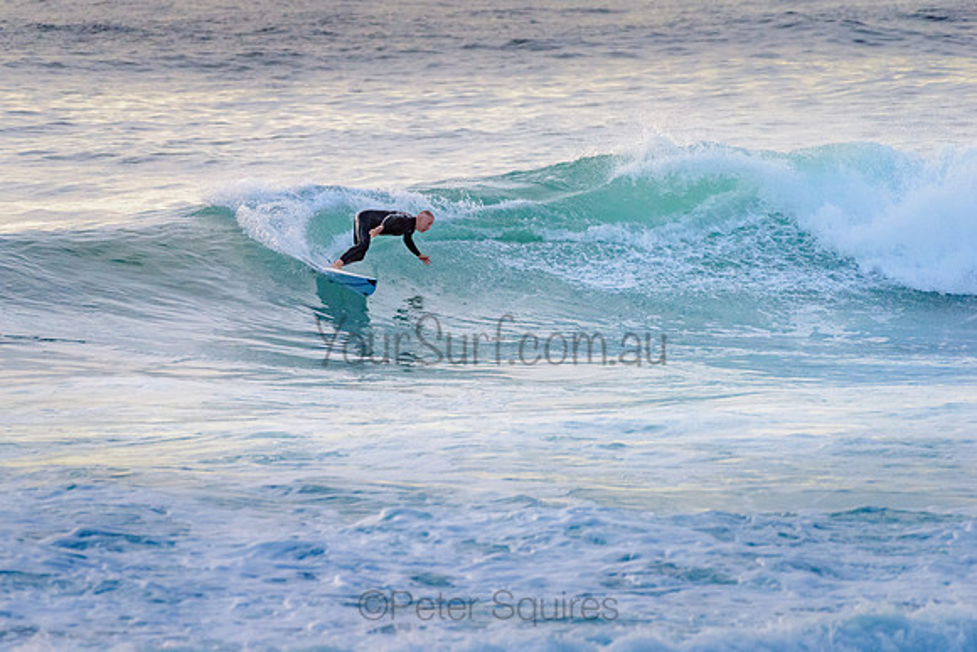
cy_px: 252
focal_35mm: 613
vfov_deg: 2.2
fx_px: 16635
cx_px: 383
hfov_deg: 3.4
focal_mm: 500
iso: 1250
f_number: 5.6
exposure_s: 1/2000
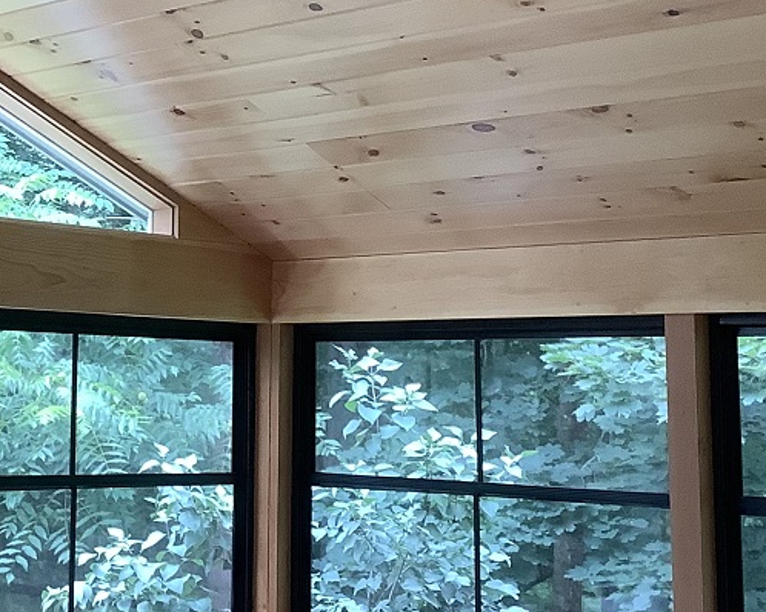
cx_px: 200
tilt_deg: +8.1
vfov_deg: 19.2
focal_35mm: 79
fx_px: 1790
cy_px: 102
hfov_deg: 23.9
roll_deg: -1.1
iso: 125
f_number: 2.4
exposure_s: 1/60
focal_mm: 3.3
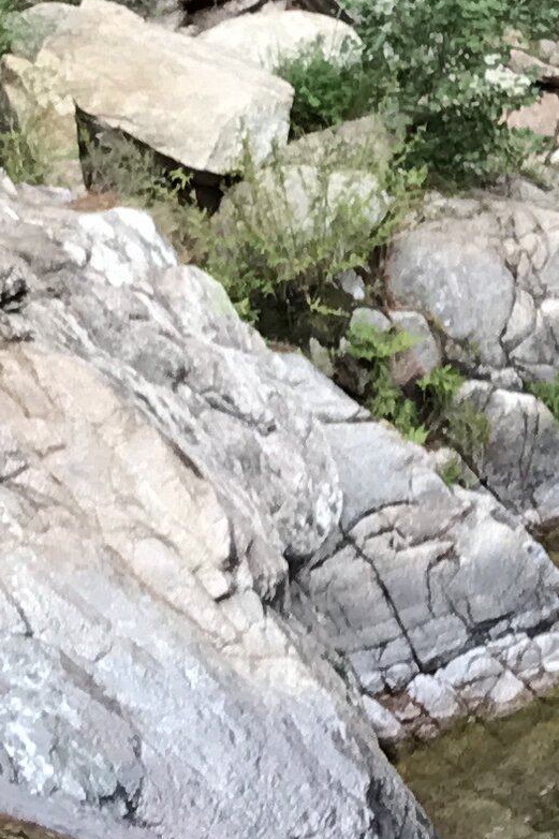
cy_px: -123
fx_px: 3472
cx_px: 1237
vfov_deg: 13.5
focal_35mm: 149
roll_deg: +5.1
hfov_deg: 8.6
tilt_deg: -23.6
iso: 20
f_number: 1.8
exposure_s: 1/109
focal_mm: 3.99
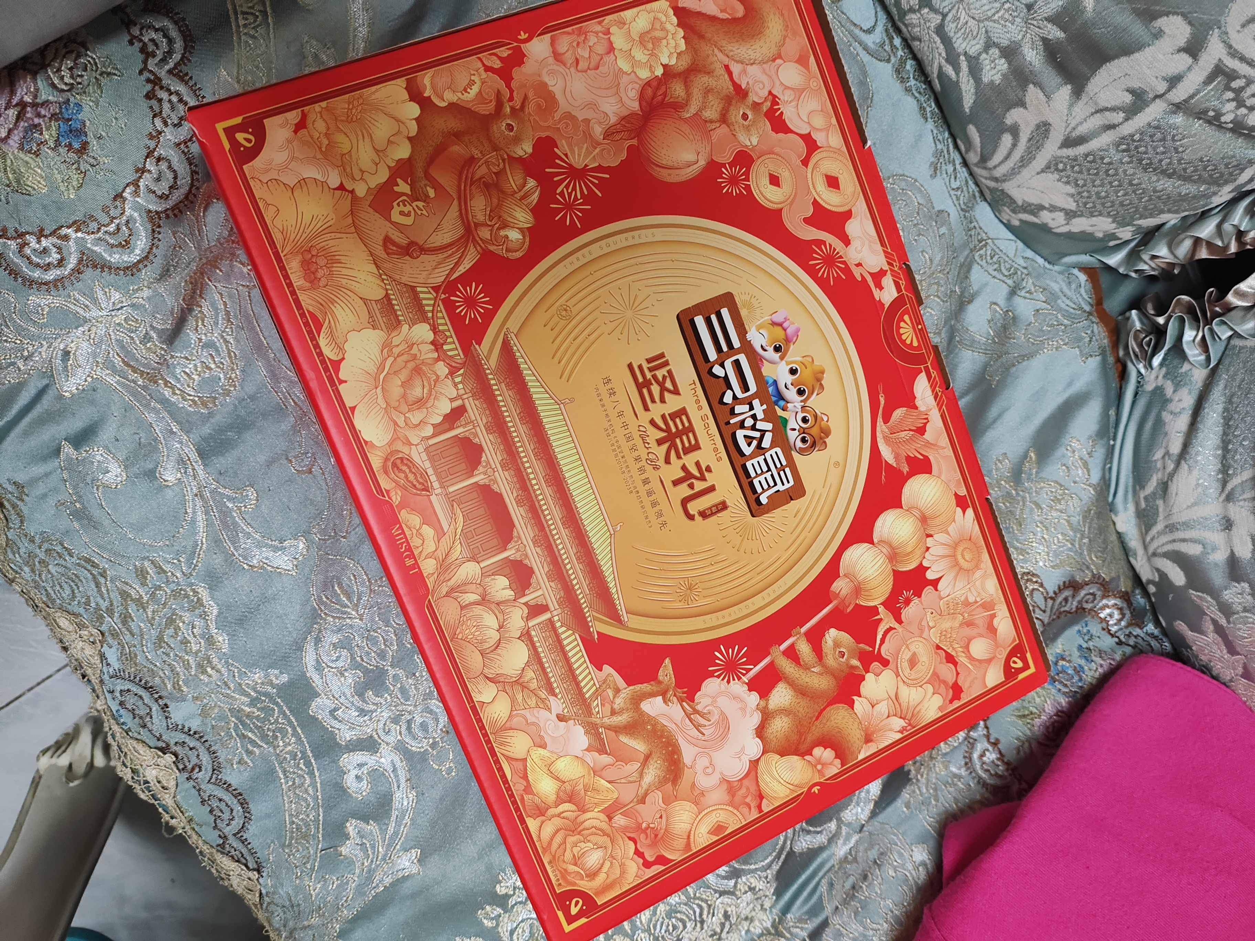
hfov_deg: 65.3
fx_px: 979
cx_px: 628
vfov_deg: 51.4
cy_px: 470
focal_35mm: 27
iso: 1600
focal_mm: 6.14
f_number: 1.8
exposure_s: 1/100
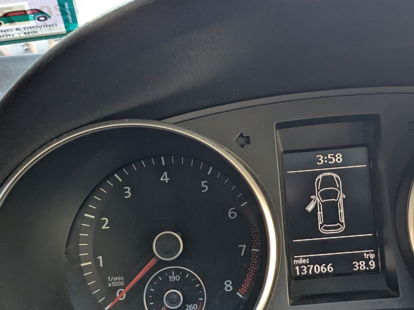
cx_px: 257
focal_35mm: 47
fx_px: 562
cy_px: 214
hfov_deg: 40.2
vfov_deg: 30.6
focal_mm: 4.38
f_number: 1.73
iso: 273
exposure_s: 1/120
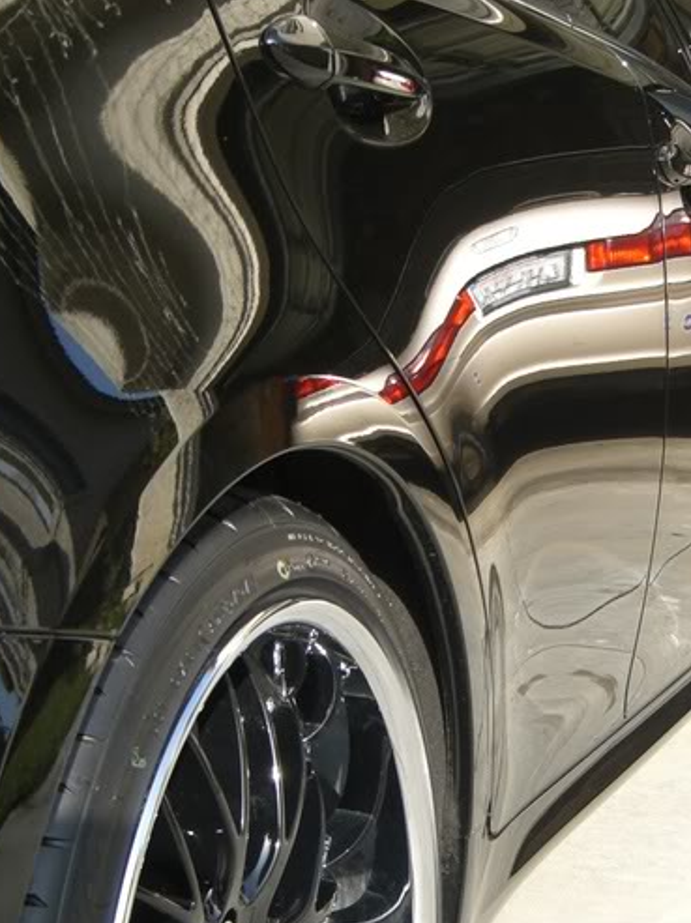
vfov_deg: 24.6
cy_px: 614
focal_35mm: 79
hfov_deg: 18.5
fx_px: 2105
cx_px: 543
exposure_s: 1/400
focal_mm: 7.9
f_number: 2.8
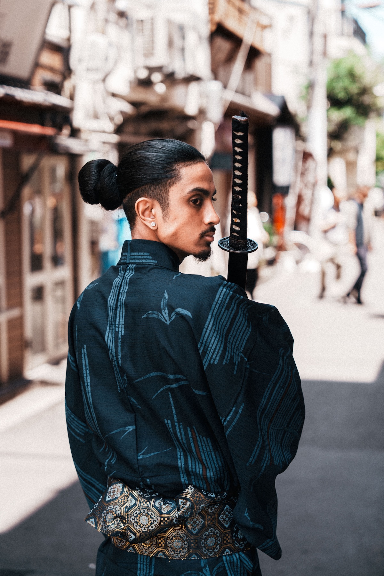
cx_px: 192
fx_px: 1120
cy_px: 288
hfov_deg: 19.5
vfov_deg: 28.8
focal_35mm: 70
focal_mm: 70
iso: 100
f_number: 2.8
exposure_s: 1/160
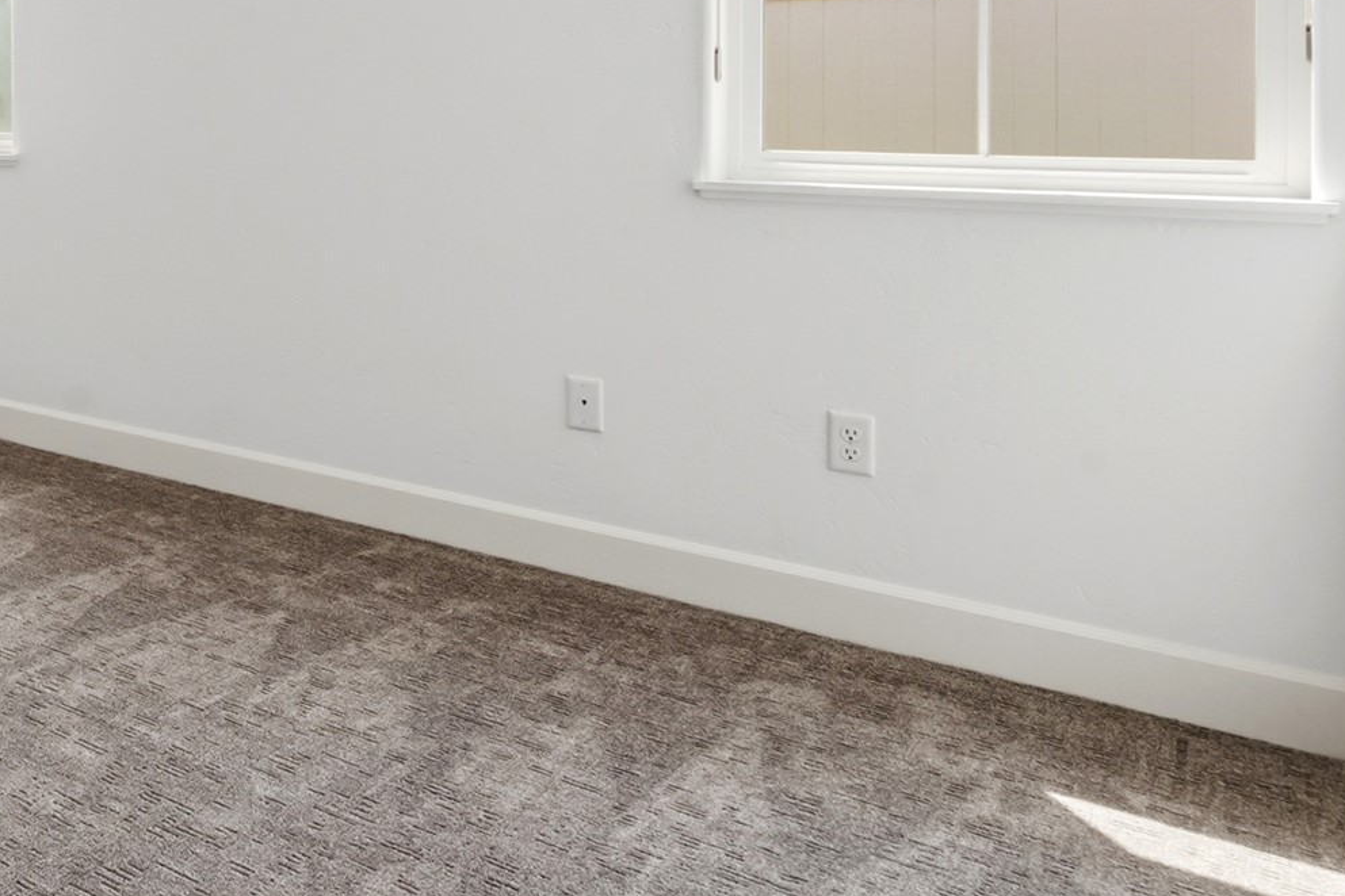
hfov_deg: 44.2
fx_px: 1308
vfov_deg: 35.9
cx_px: -69
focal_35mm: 35
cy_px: 115
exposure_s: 1/80
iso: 250
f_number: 9
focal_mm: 16
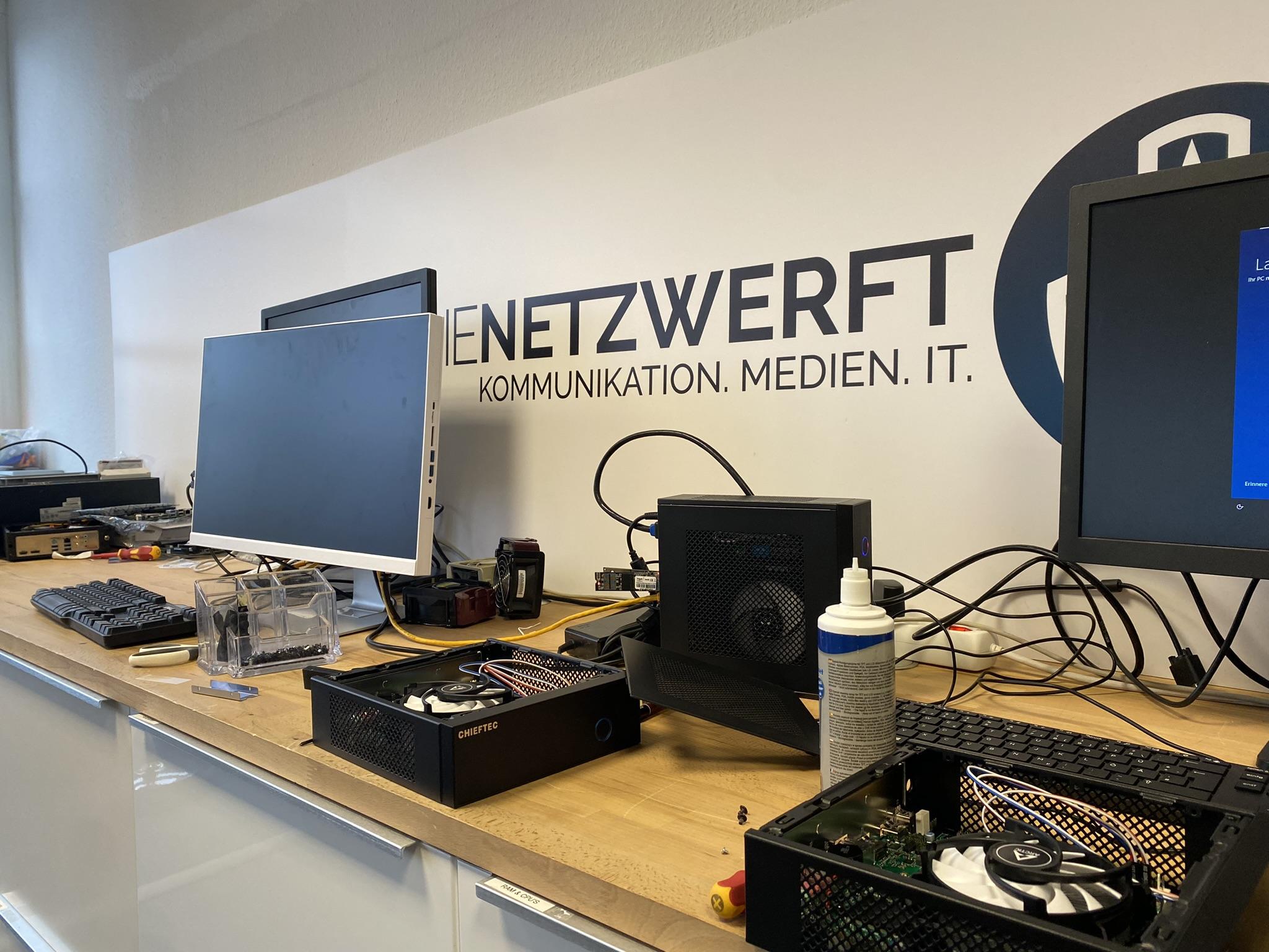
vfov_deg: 53.1
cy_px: 476
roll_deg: +0.7
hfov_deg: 67.3
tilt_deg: -3.2
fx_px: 953
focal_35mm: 26
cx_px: 634
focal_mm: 4.25
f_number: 1.8
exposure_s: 1/100
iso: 125
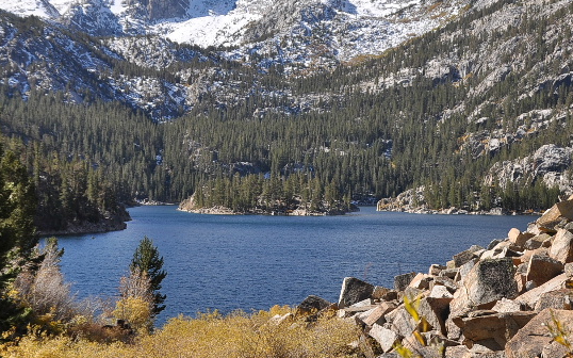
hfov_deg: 22.3
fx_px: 1452
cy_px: 135
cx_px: 239
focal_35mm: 93
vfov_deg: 14.0
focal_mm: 42
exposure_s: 1/640
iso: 200
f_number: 8
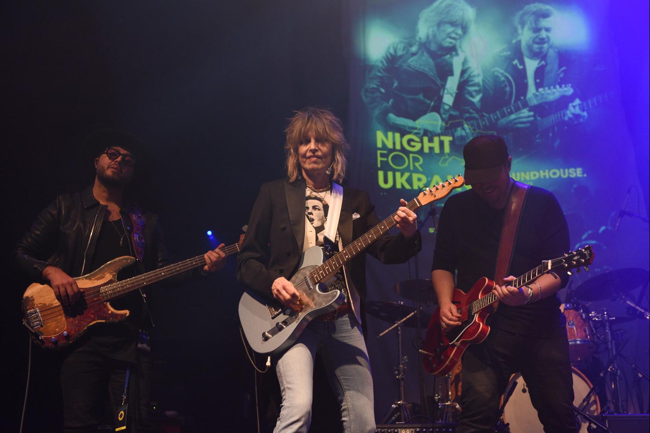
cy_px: 216
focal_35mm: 55
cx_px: 325
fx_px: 993
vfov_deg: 24.6
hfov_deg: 36.2
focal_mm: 55
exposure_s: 1/200
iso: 2000
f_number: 4
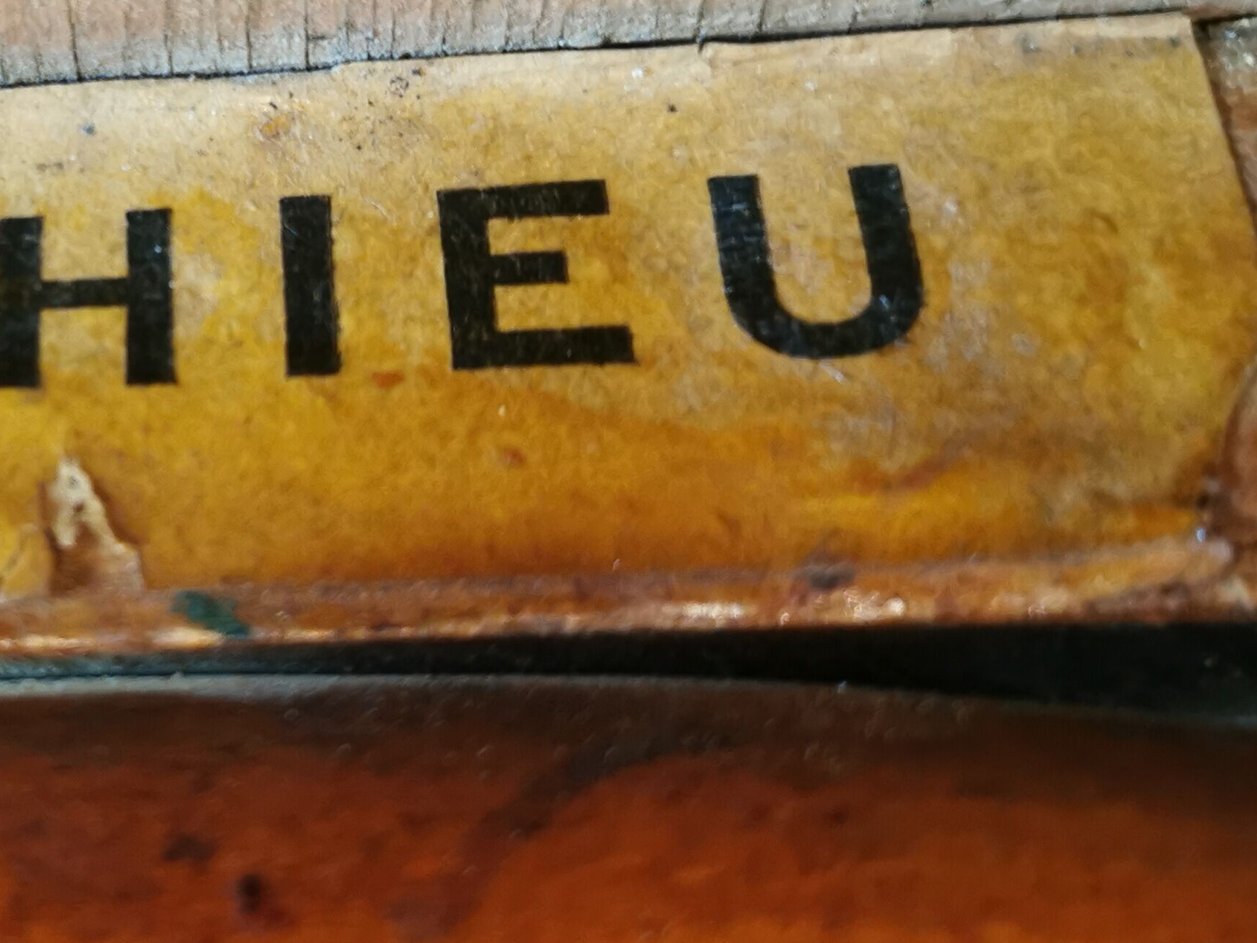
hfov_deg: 31.2
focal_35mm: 57
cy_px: 296
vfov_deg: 25.5
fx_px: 2070
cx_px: -4
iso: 320
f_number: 1.8
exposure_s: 1/33.3
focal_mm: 5.58
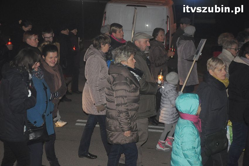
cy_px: 83
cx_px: 124
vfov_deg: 20.1
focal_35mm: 68
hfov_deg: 29.9
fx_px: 466
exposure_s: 1/60
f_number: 5
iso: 2000
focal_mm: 45
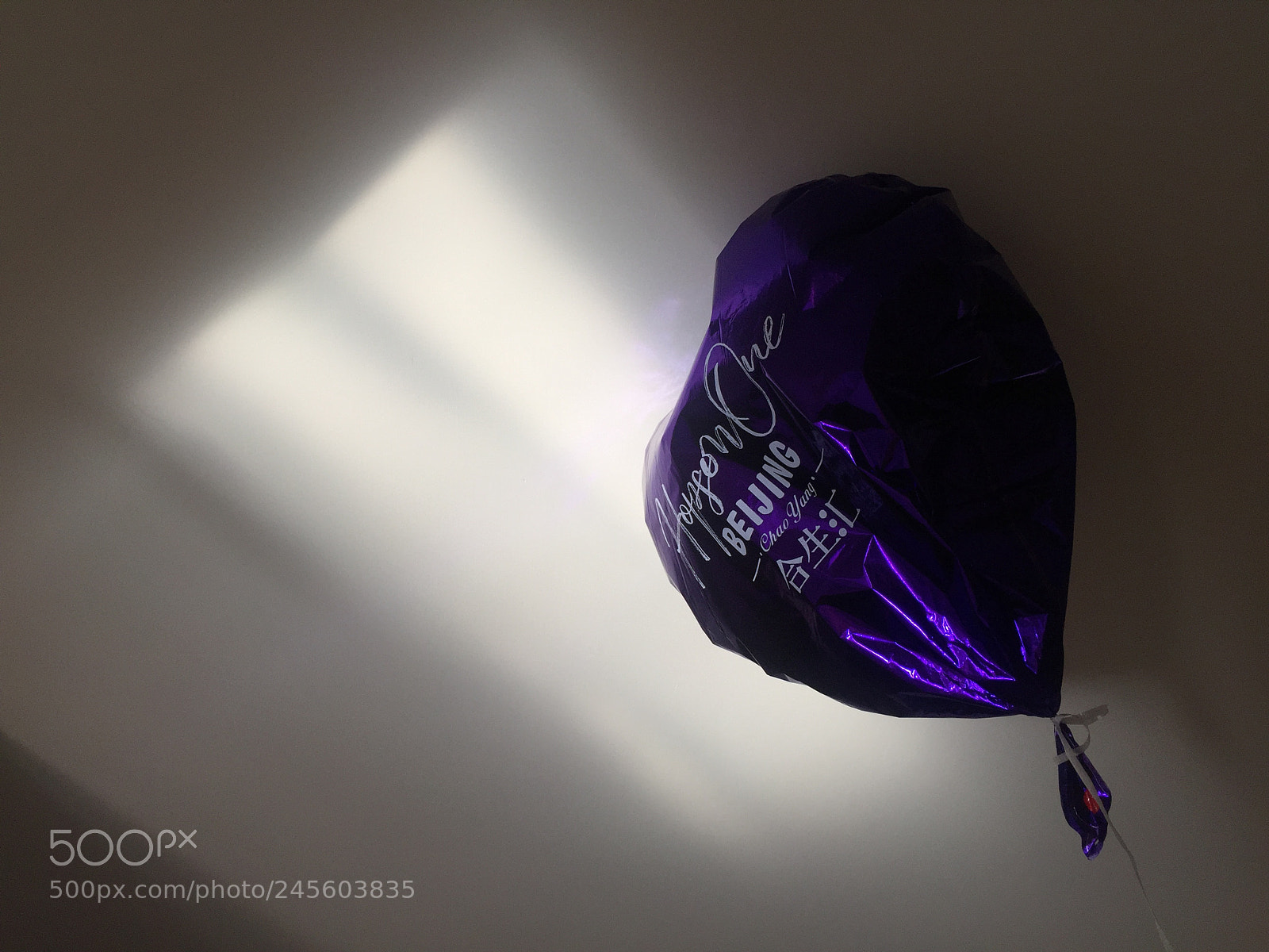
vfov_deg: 48.2
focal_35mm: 29
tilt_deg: +49.2
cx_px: 634
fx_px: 1063
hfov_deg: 61.7
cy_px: 476
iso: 40
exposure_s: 1/100
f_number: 2.2
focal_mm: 4.15
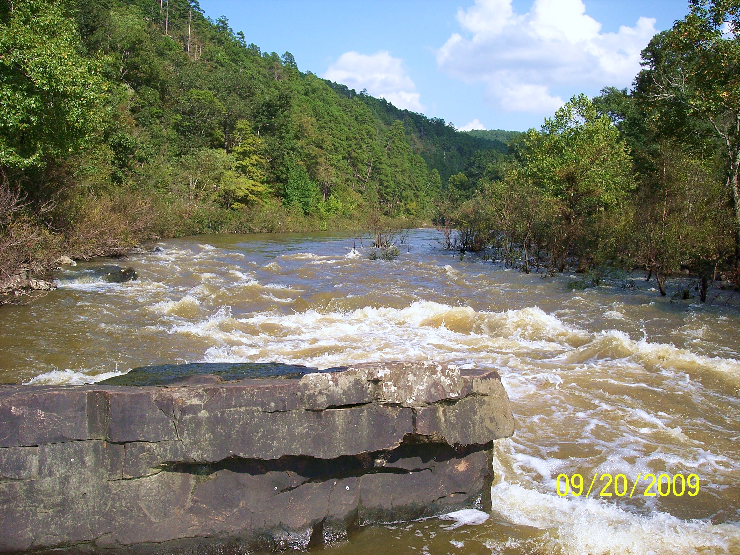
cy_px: 278
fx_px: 834
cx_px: 370
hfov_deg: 47.9
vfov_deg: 36.8
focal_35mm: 39
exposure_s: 1/750
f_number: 4
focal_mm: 8
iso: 100
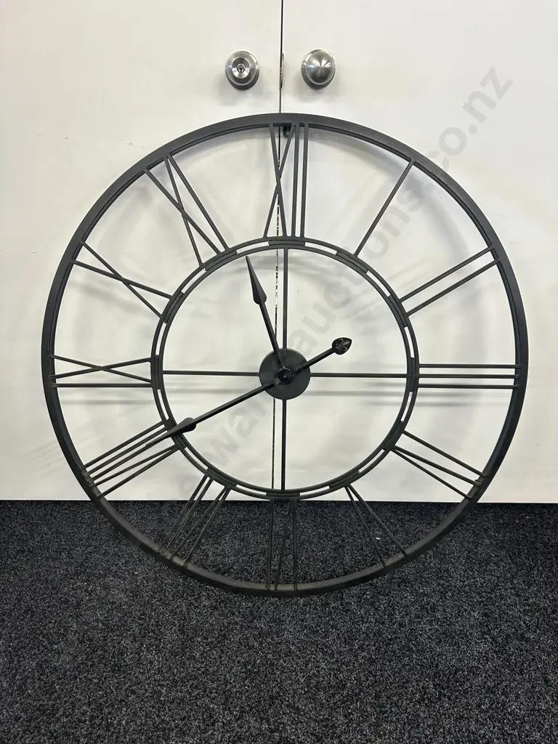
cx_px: 279
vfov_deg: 71.6
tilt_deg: -26.1
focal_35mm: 24
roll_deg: -1.7
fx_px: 516
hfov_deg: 56.8
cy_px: 372
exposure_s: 1/100
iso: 160
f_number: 1.78
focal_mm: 6.86
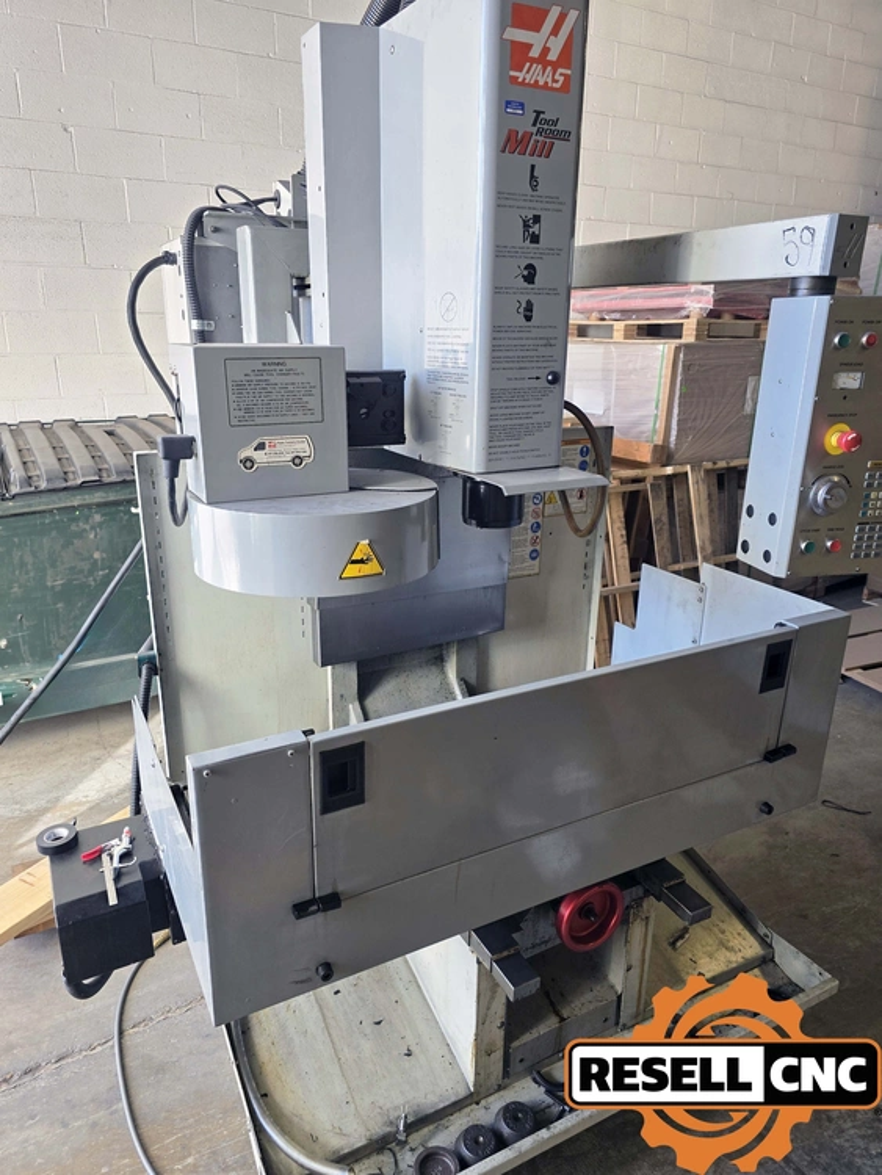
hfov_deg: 58.9
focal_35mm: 23
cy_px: 588
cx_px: 441
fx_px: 781
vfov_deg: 73.9
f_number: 1.7
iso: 100
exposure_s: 1/180
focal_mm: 6.3
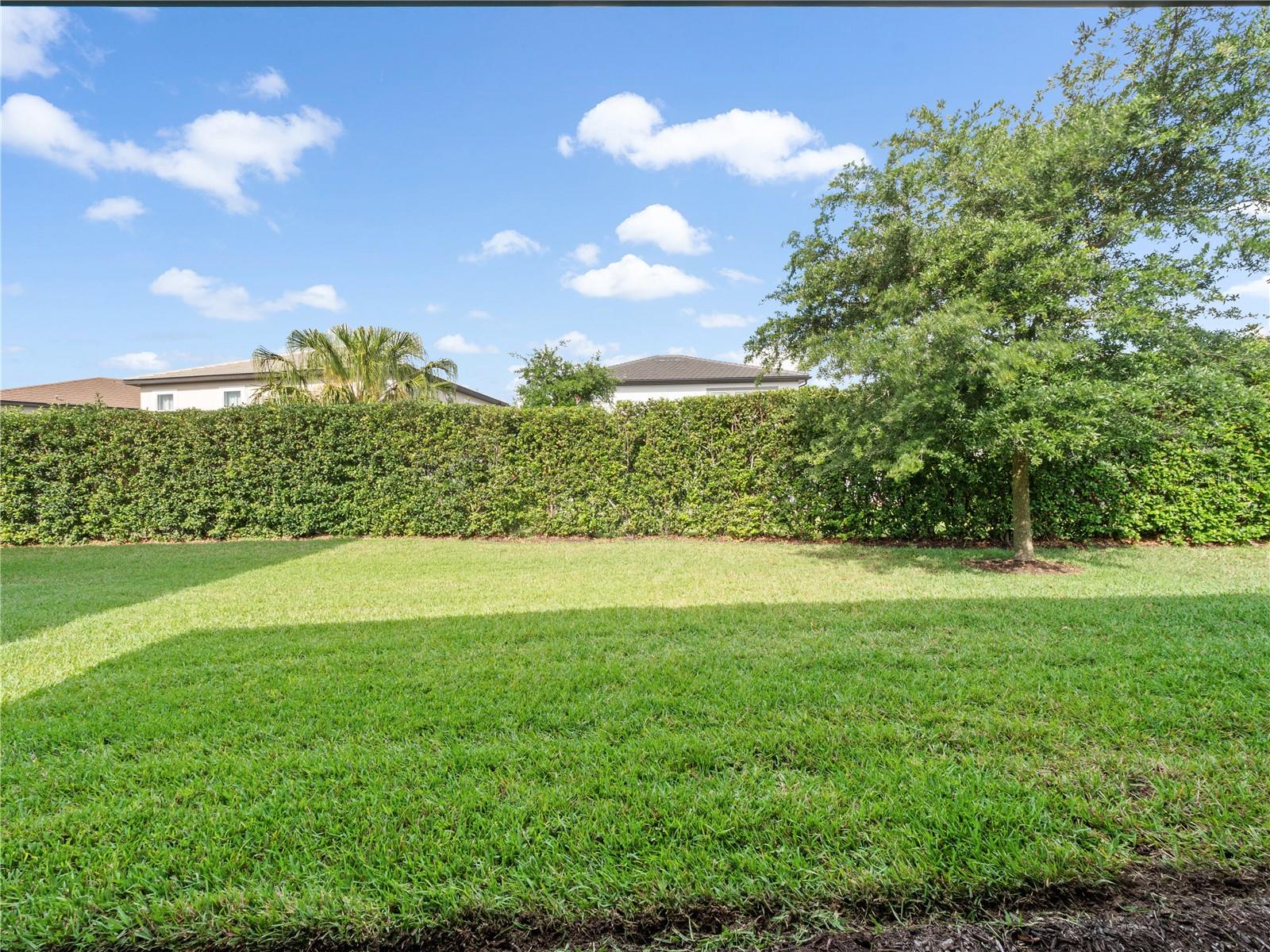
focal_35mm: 14
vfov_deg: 85.7
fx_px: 514
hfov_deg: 102.1
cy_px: 476
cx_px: 635
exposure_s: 1/30
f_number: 10
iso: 200
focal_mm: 7
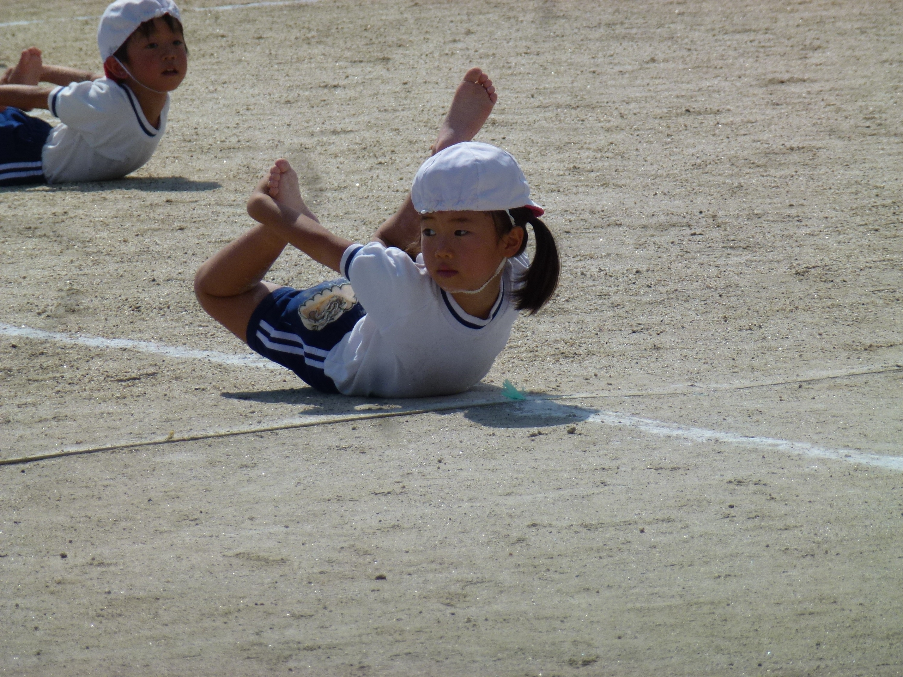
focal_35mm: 384
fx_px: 10017
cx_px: 452
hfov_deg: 5.2
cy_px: 338
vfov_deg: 3.9
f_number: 5.9
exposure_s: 1/1300
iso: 100
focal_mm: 68.8
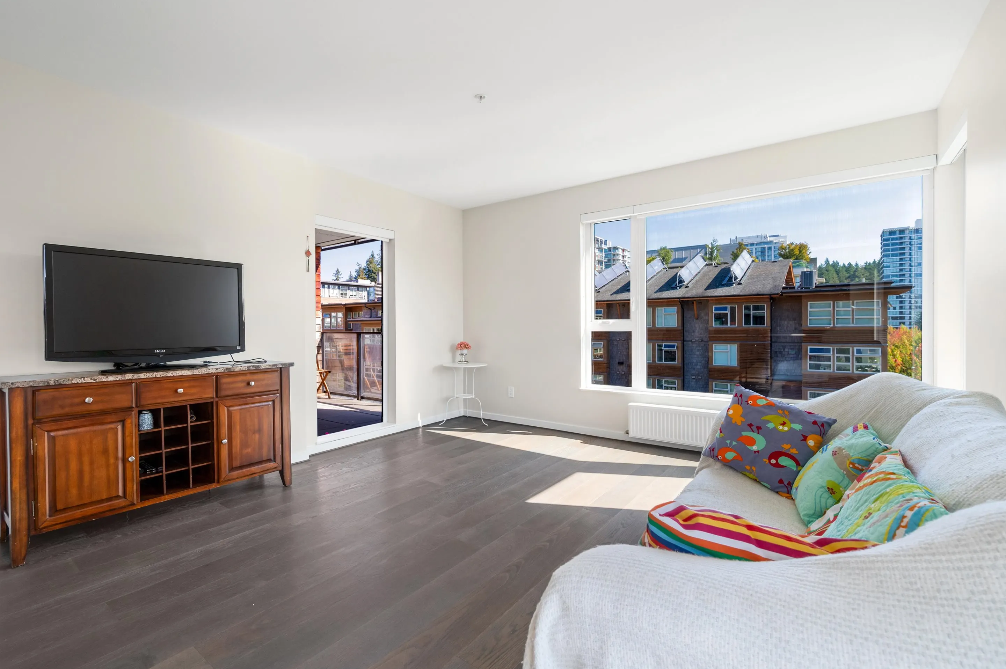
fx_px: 447
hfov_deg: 96.7
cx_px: 481
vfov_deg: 73.7
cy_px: 331
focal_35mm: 16
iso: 640
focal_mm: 15
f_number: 6.3
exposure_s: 1/320
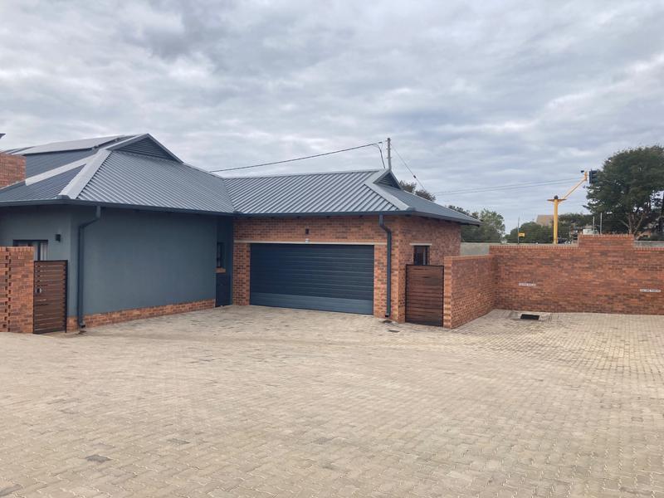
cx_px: 332
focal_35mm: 28
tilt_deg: +1.0
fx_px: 537
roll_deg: +0.3
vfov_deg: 49.7
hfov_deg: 63.4
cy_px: 249
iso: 20
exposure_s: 1/1080
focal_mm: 3.99
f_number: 1.8
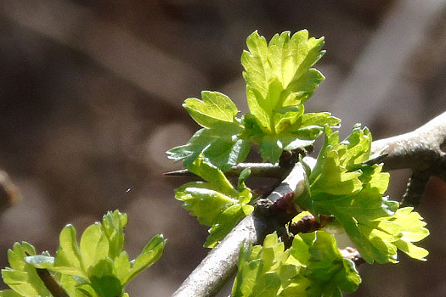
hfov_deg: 2.1
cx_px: 303
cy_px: 248
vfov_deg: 1.4
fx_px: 12437
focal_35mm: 1004
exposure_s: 1/125
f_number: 5.2
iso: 160
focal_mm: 57
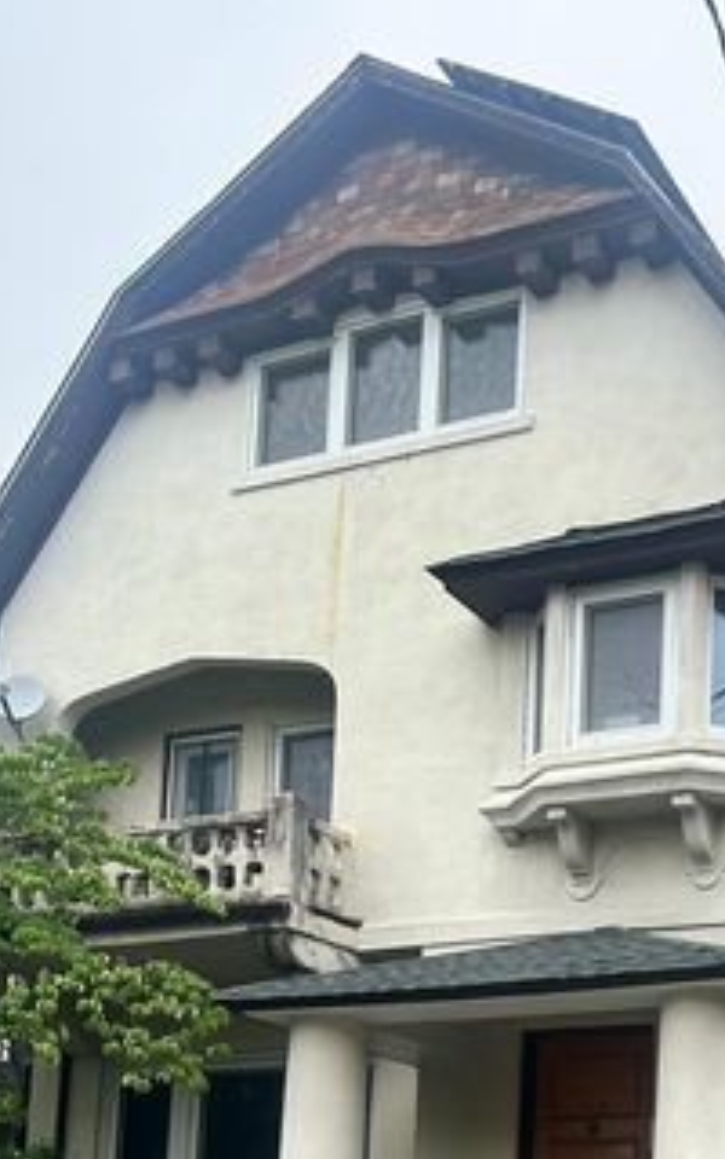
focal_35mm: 53
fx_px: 1676
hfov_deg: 23.4
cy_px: 1150
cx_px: 718
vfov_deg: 34.8
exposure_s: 1/1751
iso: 80
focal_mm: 6.86
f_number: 1.78
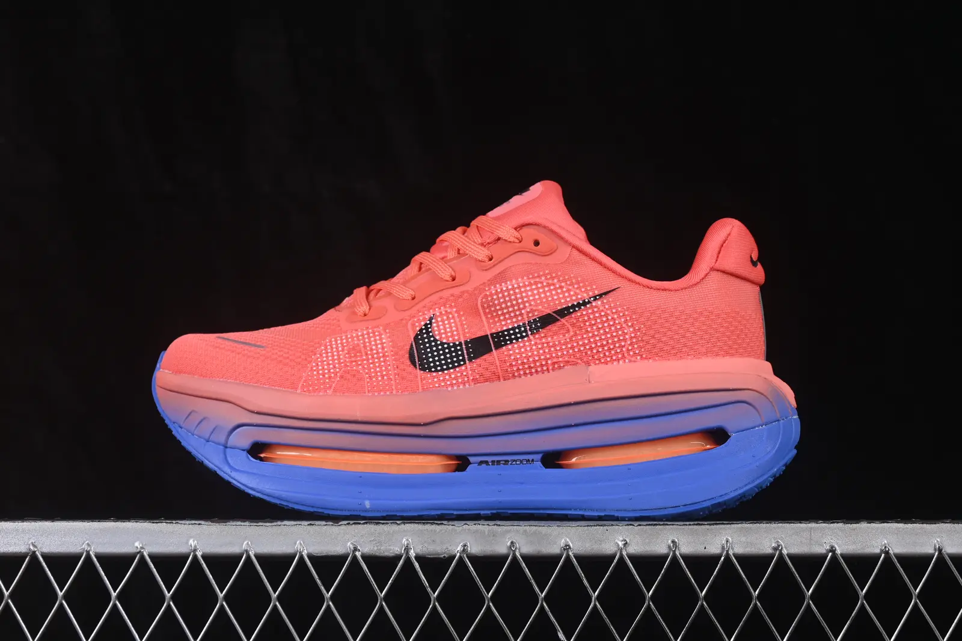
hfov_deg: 27.0
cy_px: 320
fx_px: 2004
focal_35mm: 75
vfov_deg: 18.2
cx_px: 481
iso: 160
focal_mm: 50
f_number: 8
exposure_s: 1/80
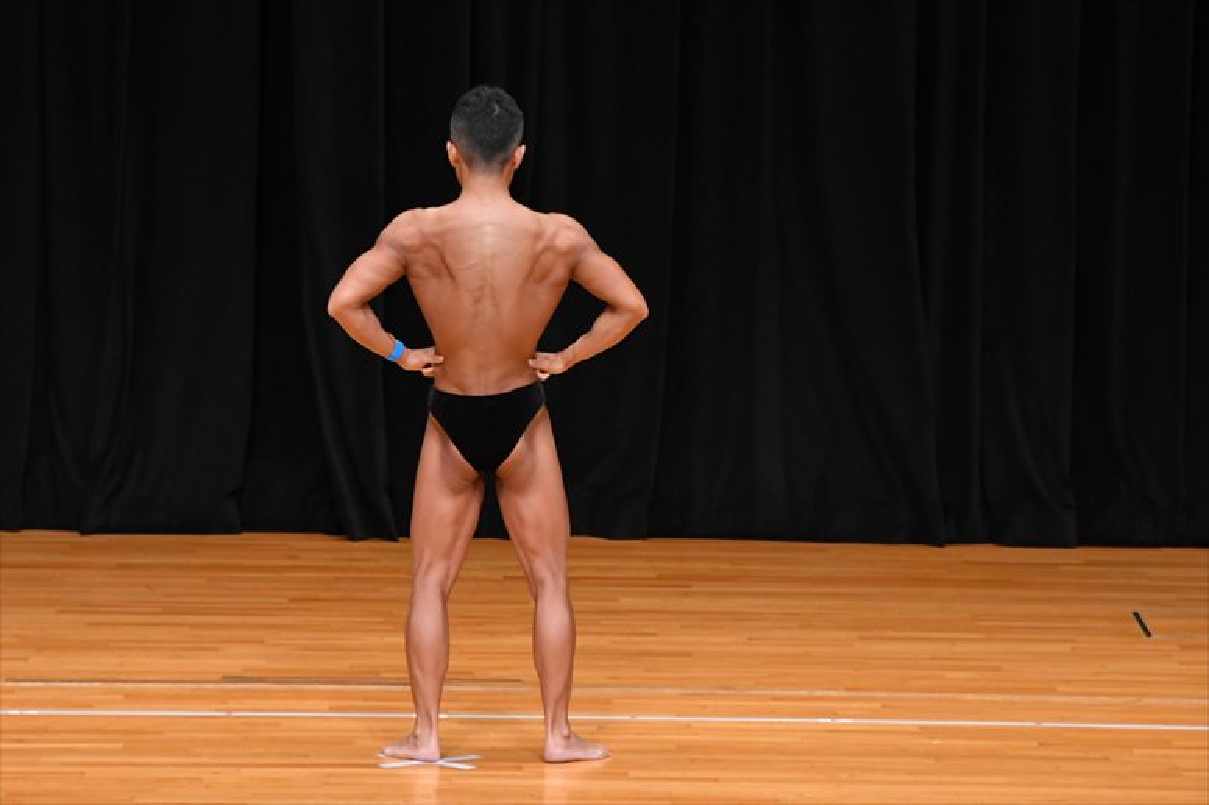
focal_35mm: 285
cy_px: 402
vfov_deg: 4.8
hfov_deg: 7.2
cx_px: 604
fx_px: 9567
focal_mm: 190
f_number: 5.6
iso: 3200
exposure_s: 1/400
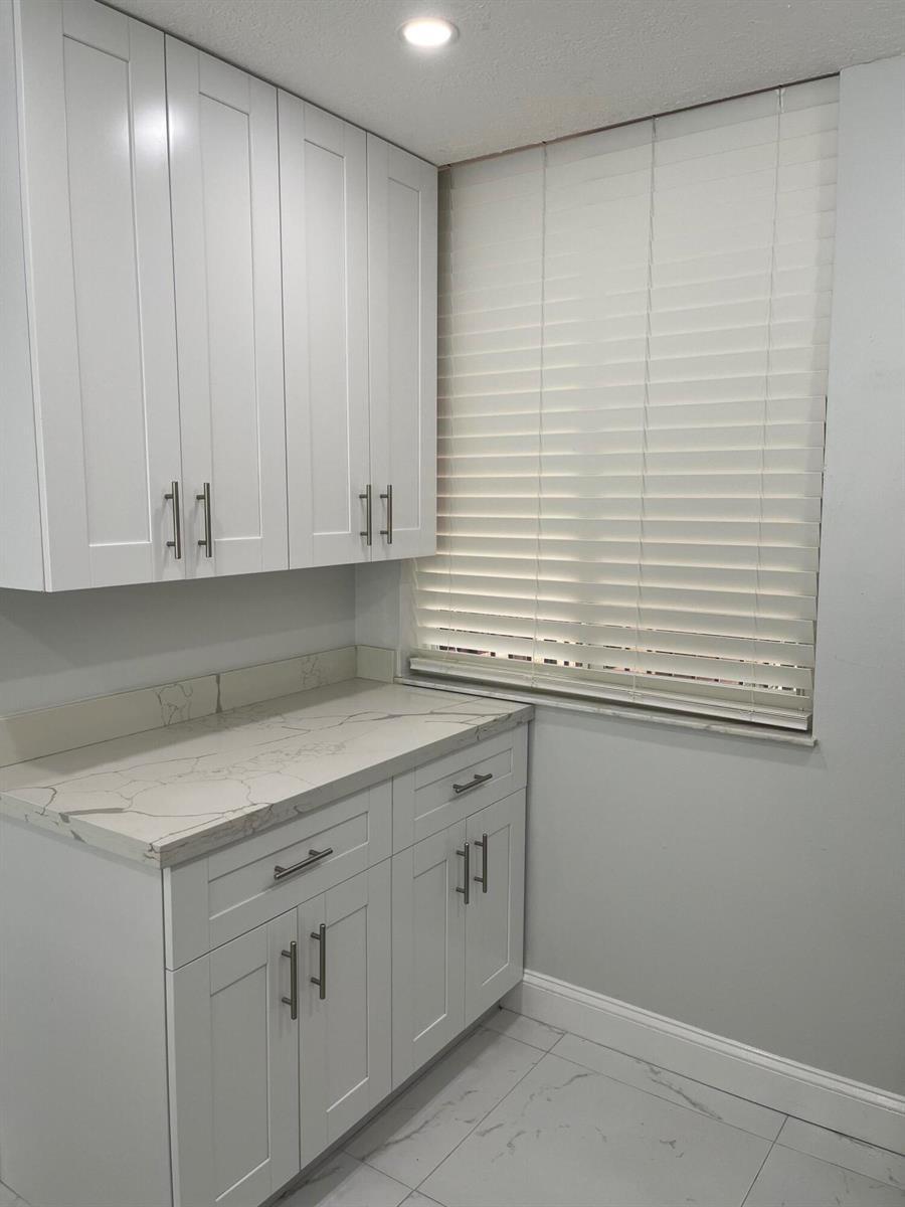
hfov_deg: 53.1
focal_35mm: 26
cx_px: 452
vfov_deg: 67.3
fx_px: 906
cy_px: 604
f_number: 1.6
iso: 40
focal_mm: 5.1
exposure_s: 1/179
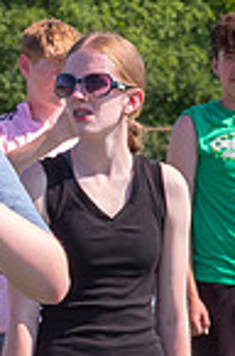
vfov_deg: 2.9
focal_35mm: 701
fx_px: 6896
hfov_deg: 1.9
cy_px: 285
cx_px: -154
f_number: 13
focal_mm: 120
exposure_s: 1/400
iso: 1250
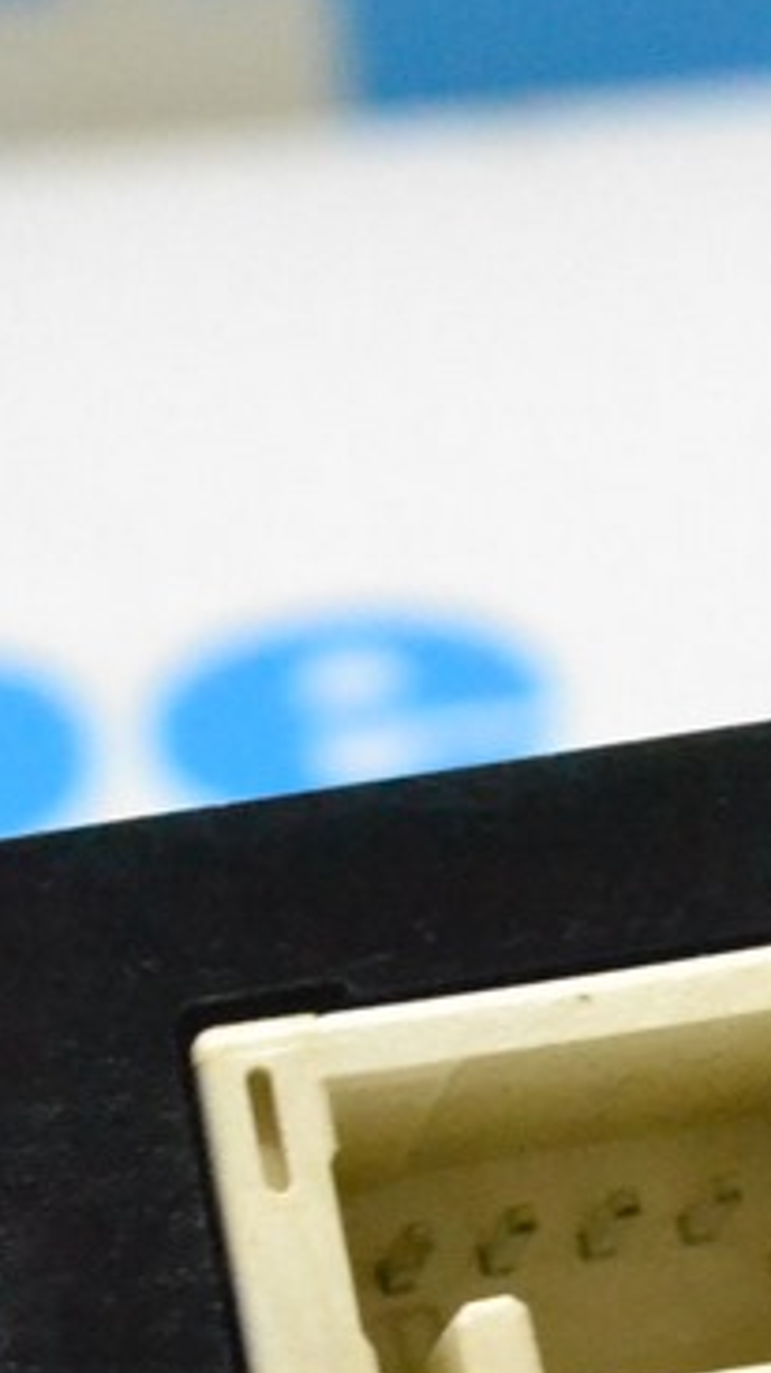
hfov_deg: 5.0
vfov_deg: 8.9
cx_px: 797
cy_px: 1083
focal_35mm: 241
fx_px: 8790
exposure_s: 1/100
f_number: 13
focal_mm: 55
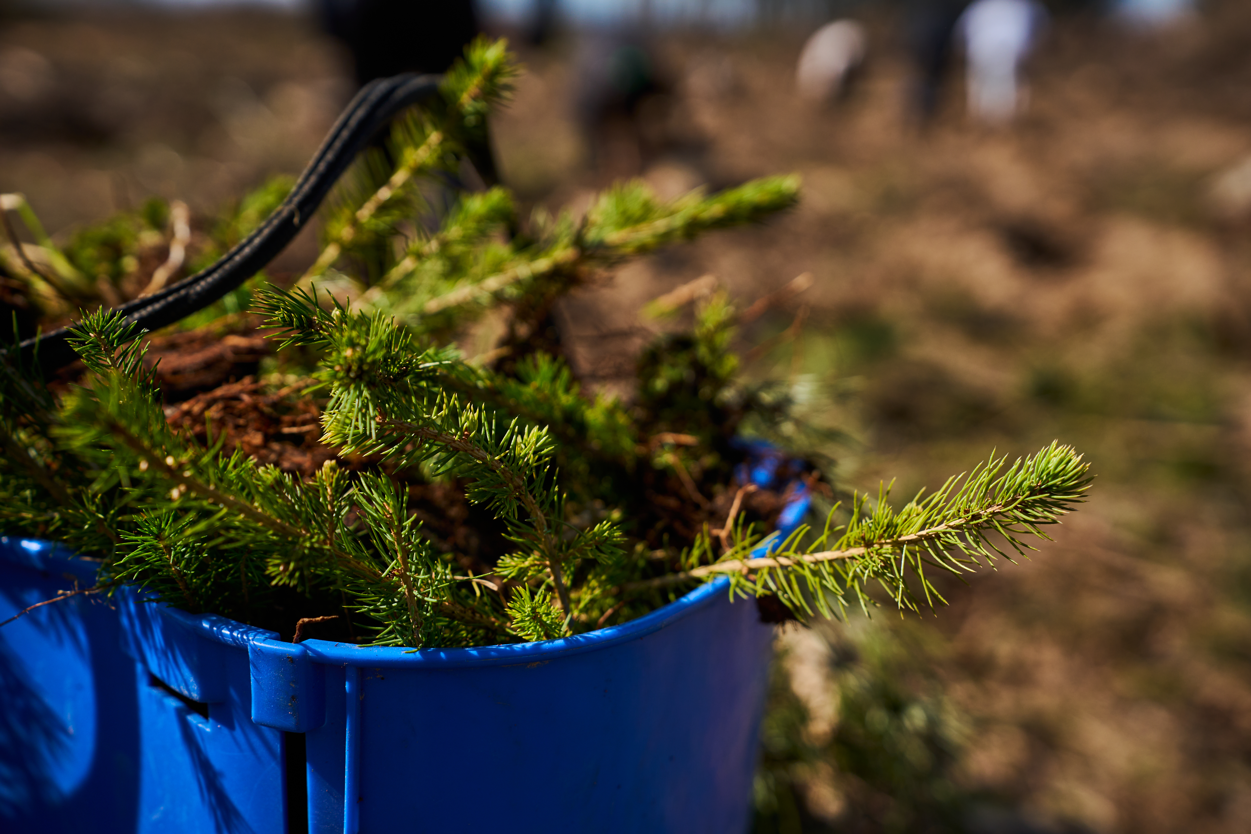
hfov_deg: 38.9
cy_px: 417
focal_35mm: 51
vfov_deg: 26.5
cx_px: 626
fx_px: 1772
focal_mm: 51
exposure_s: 1/3200
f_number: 4
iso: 200
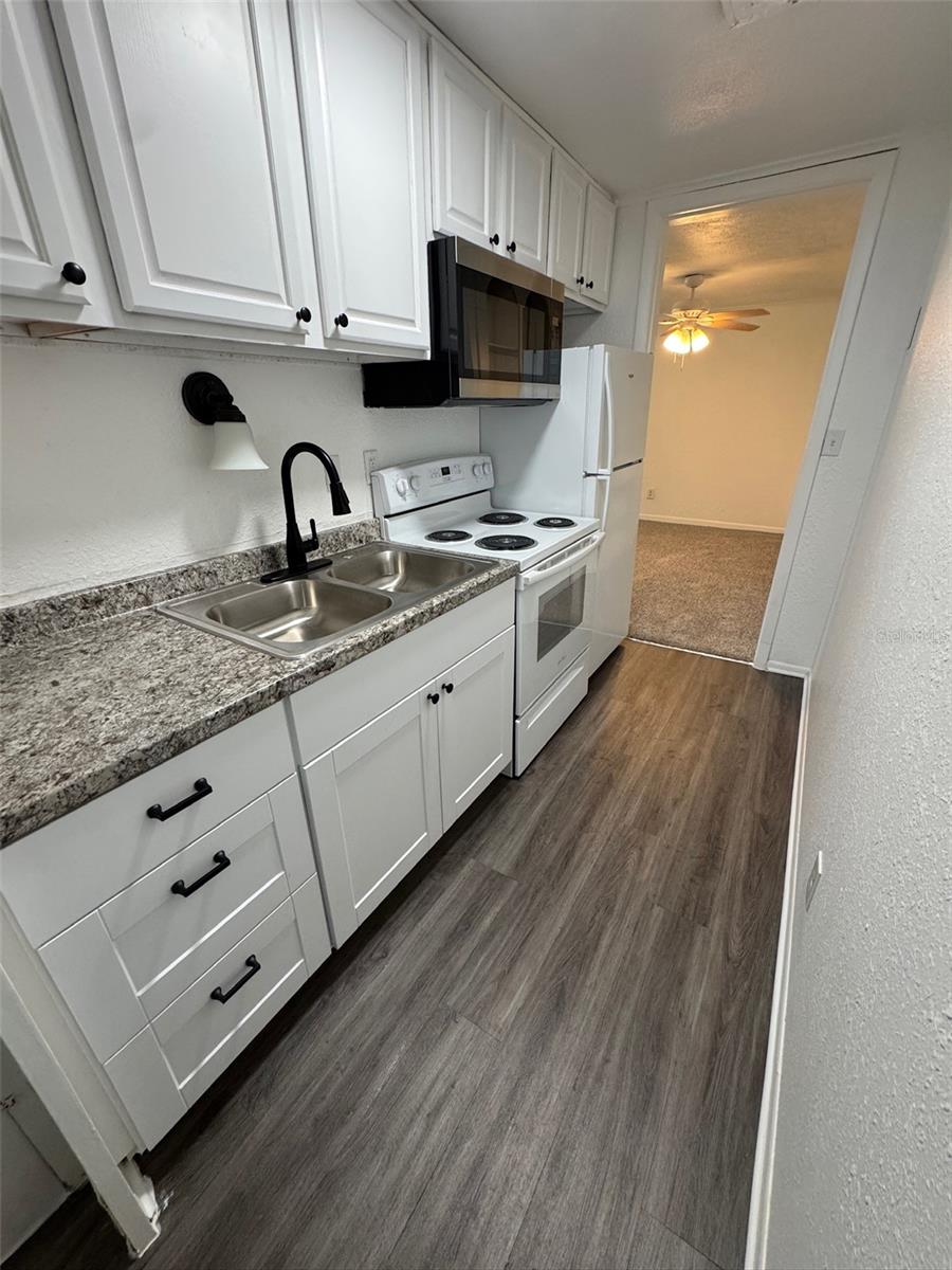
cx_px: 476
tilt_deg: -24.0
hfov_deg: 85.7
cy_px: 635
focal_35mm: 14
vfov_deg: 102.1
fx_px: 513
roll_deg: +0.2
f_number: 2.2
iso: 320
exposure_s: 1/120
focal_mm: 2.22
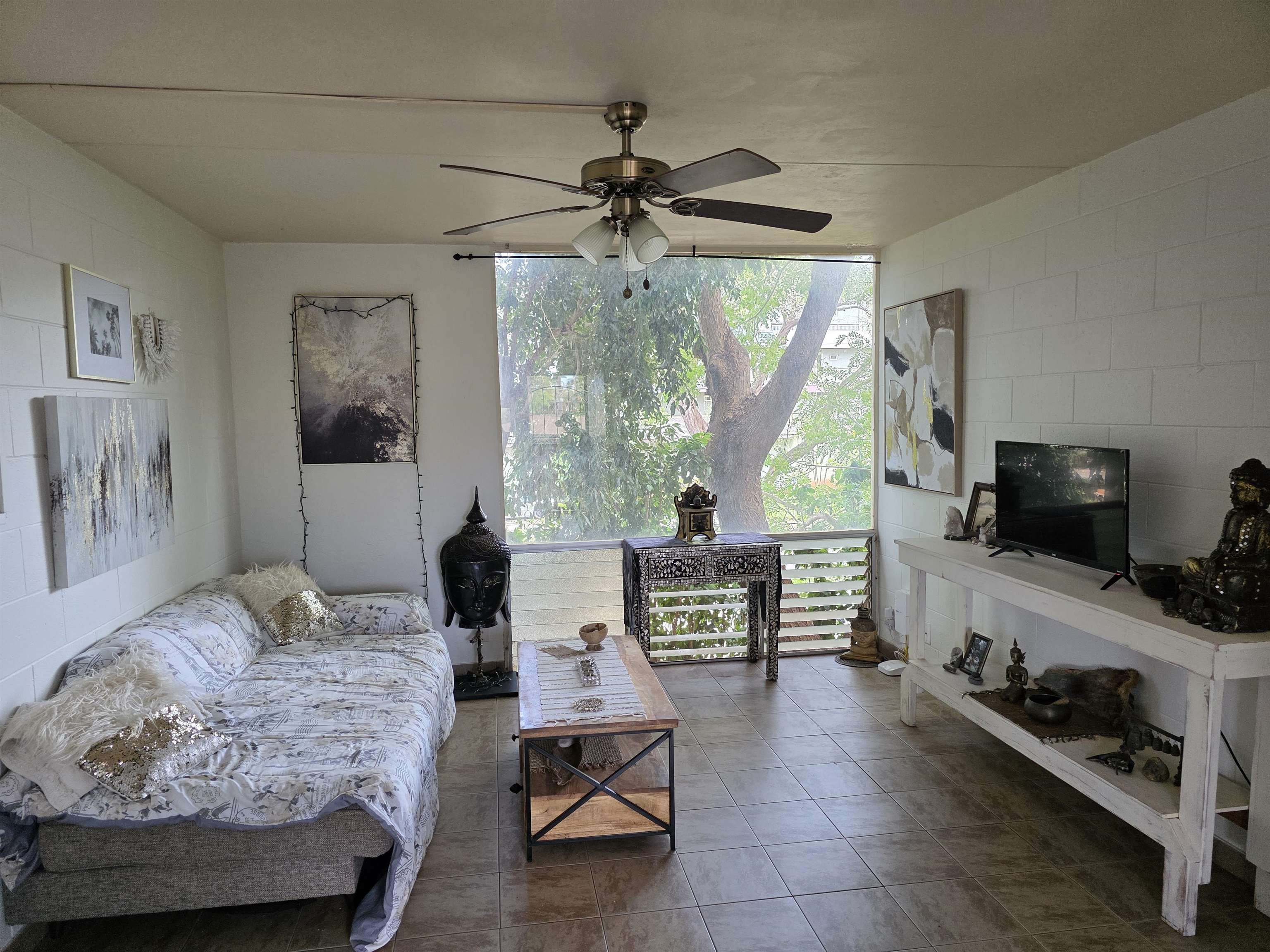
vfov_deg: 58.9
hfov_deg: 73.9
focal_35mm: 23
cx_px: 635
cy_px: 476
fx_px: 844
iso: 200
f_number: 1.7
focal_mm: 6.3
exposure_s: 1/180
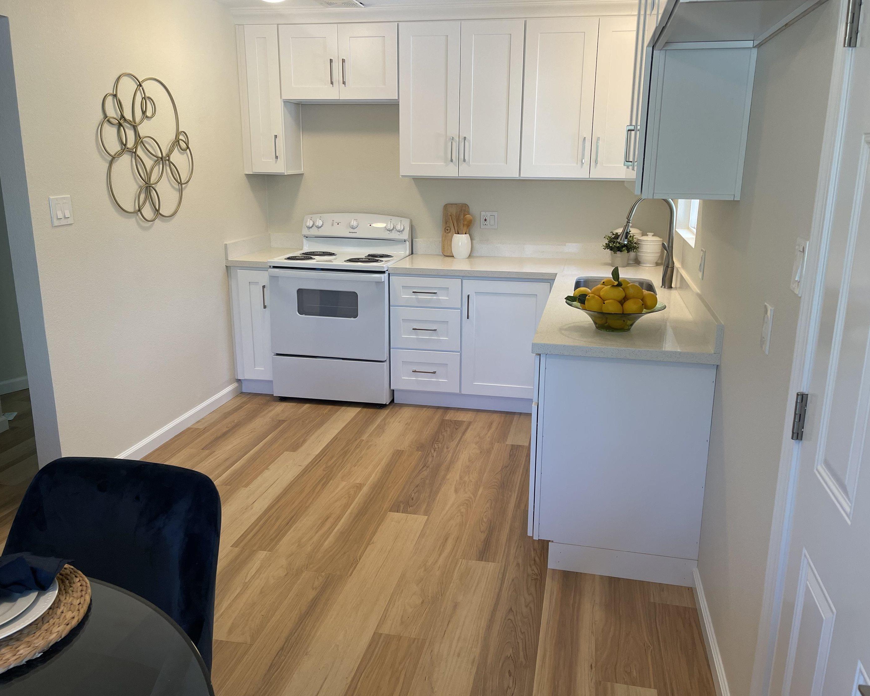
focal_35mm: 27
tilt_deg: -14.2
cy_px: 336
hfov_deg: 64.1
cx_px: 435
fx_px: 695
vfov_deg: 53.2
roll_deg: -0.8
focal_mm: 5.1
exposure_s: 1/120
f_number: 1.6
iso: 100
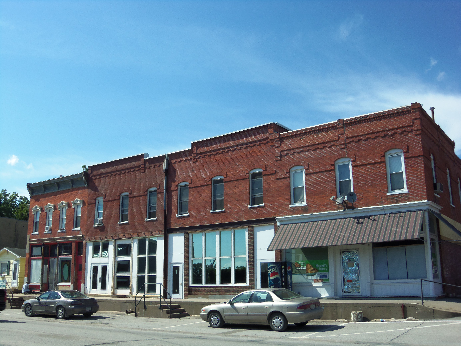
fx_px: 506
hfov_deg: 49.0
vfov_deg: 37.7
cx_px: 230
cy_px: 173
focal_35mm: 38
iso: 64
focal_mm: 6.8
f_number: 11.7
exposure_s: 1/60
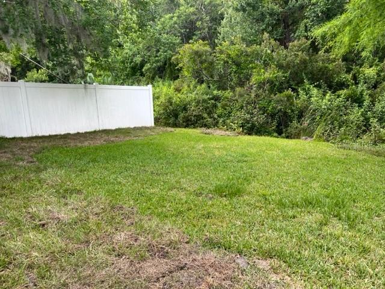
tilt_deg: -12.6
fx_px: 289
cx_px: 192
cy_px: 144
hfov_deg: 67.3
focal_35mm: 26
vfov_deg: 53.1
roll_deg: +2.7
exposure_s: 1/521
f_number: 1.5
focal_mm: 5.7
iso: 50
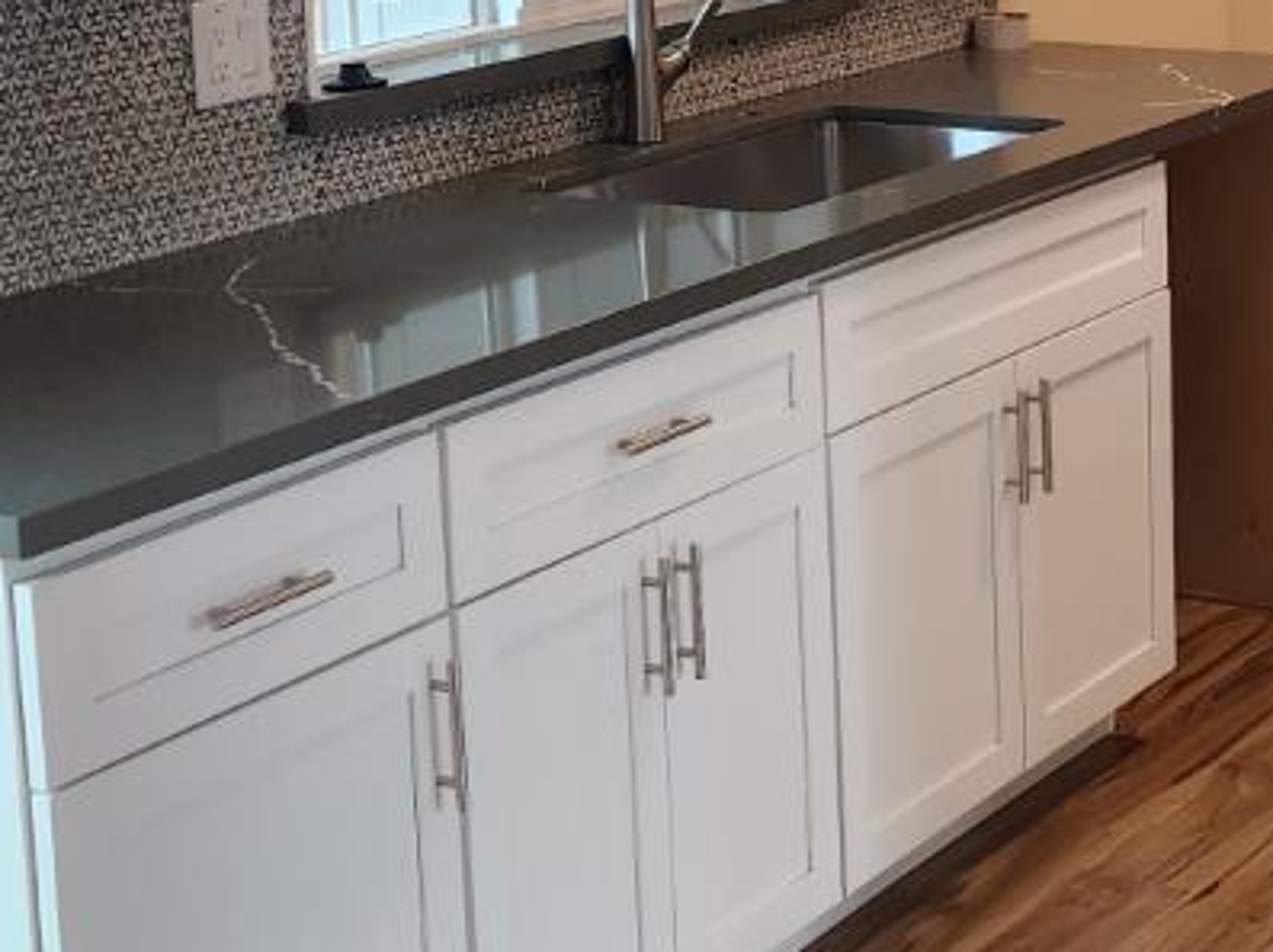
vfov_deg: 16.9
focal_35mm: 87
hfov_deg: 22.3
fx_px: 3197
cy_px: 252
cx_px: 956
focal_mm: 5.4
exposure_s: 1/120
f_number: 1.8
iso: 125
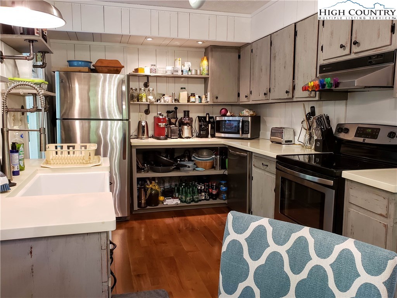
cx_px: 198
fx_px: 298
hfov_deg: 67.3
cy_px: 149
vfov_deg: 53.1
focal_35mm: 26
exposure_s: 1/40
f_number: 2.4
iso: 320
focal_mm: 4.3
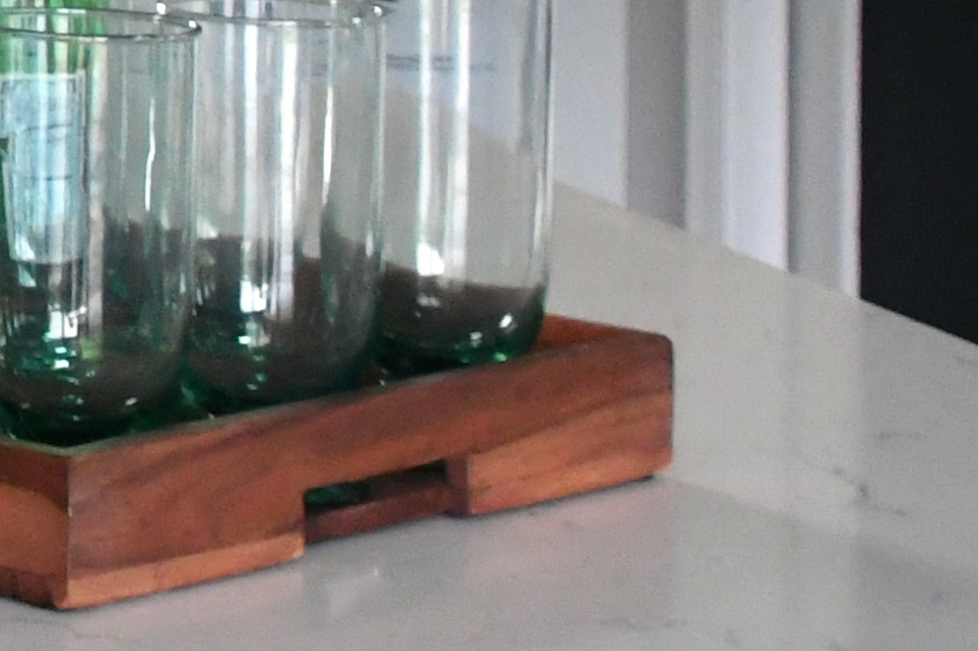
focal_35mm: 187
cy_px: -714
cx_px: -1405
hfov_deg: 9.7
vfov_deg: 7.0
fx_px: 5079
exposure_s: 1/50
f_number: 3.5
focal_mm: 22
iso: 2000
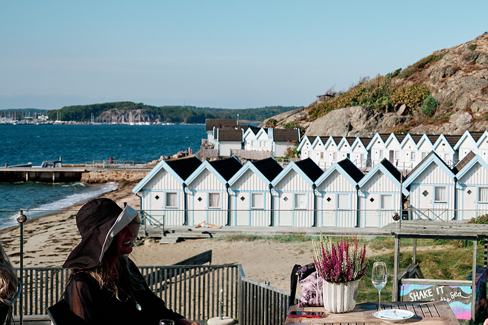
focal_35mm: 60
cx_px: 413
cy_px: 134
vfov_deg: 22.6
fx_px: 813
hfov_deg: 32.2
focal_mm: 23
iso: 125
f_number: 4
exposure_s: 1/1800
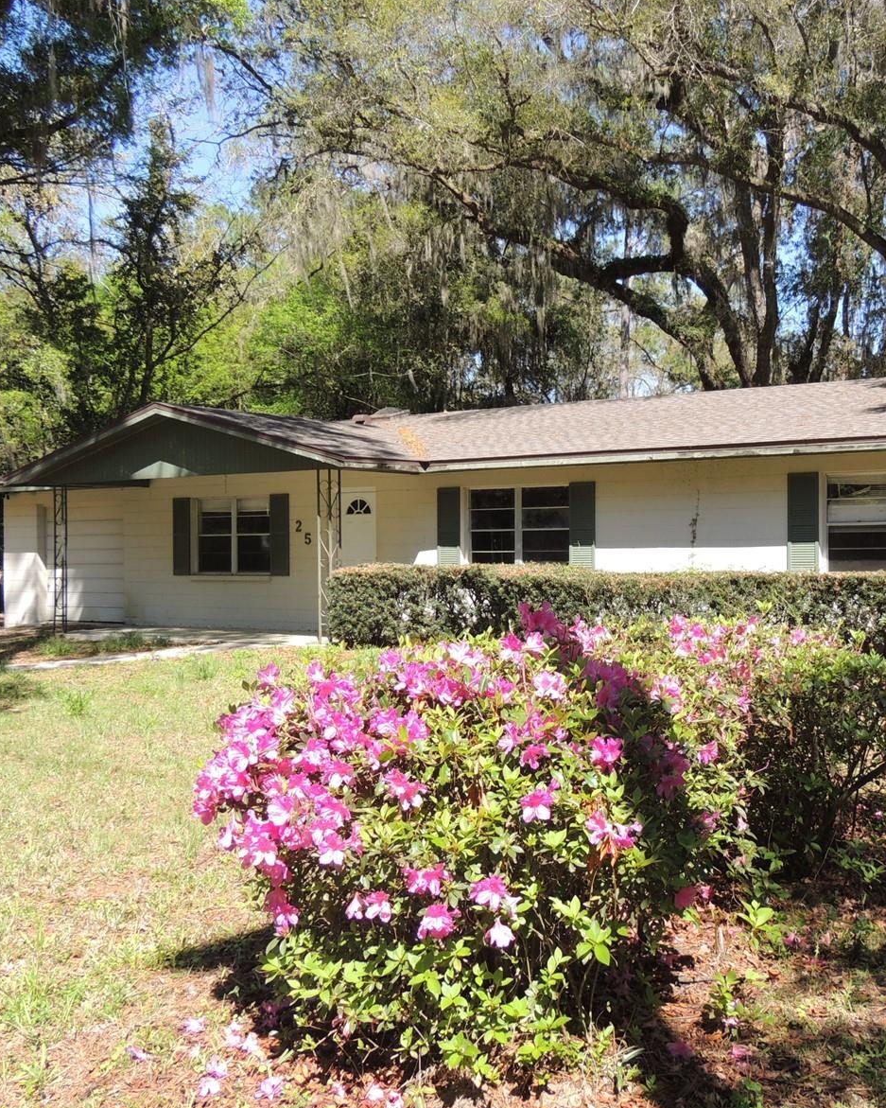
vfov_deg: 45.8
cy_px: 562
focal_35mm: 40
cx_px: 599
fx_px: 1311
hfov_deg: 36.9
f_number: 3.1
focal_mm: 5.3
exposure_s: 1/500
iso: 100
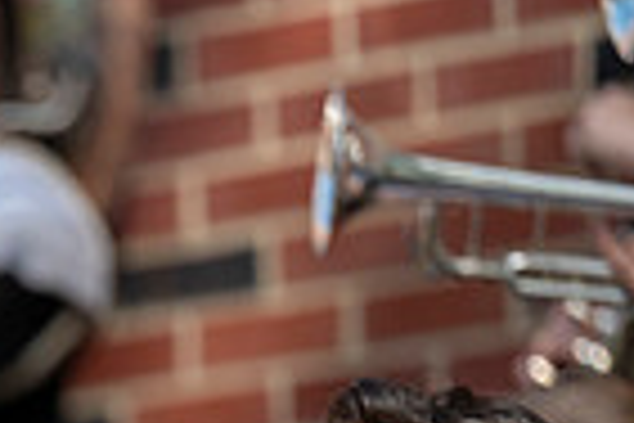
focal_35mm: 824
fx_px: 14510
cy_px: 742
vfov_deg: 1.7
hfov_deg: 2.5
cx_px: -310
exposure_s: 1/500
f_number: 2.8
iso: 64
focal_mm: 200
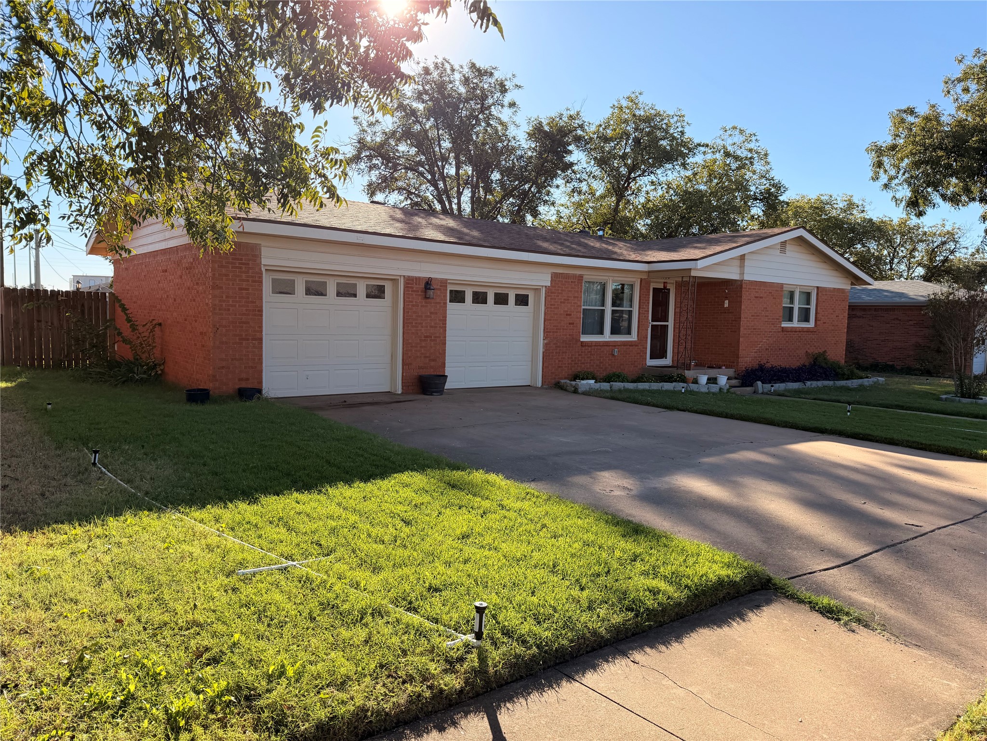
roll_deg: -2.1
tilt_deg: -6.6
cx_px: 494
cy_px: 370
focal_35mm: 24
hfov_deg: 71.6
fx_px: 684
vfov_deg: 56.8
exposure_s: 1/2525
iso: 100
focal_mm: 6.76
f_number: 1.78
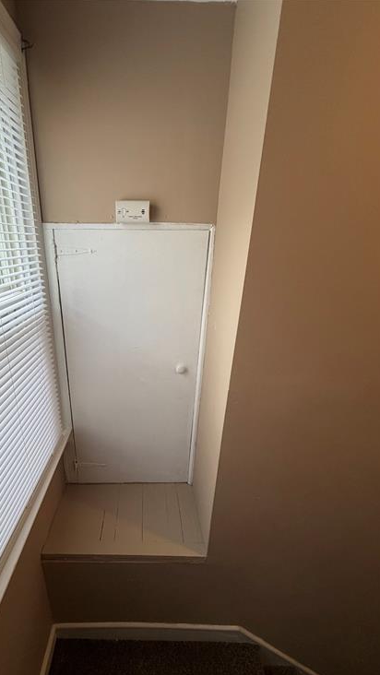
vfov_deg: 99.3
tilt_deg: -20.5
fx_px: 286
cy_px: 353
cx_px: 142
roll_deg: -1.2
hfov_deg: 66.1
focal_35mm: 16
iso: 200
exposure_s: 1/120
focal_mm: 2.22
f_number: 2.2
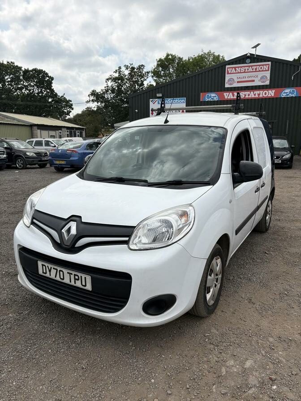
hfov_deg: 53.1
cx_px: 150
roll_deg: +3.8
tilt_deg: -10.8
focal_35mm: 26
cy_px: 200
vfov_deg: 67.3
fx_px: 301
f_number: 1.6
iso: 50
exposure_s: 1/4608
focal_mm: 5.96
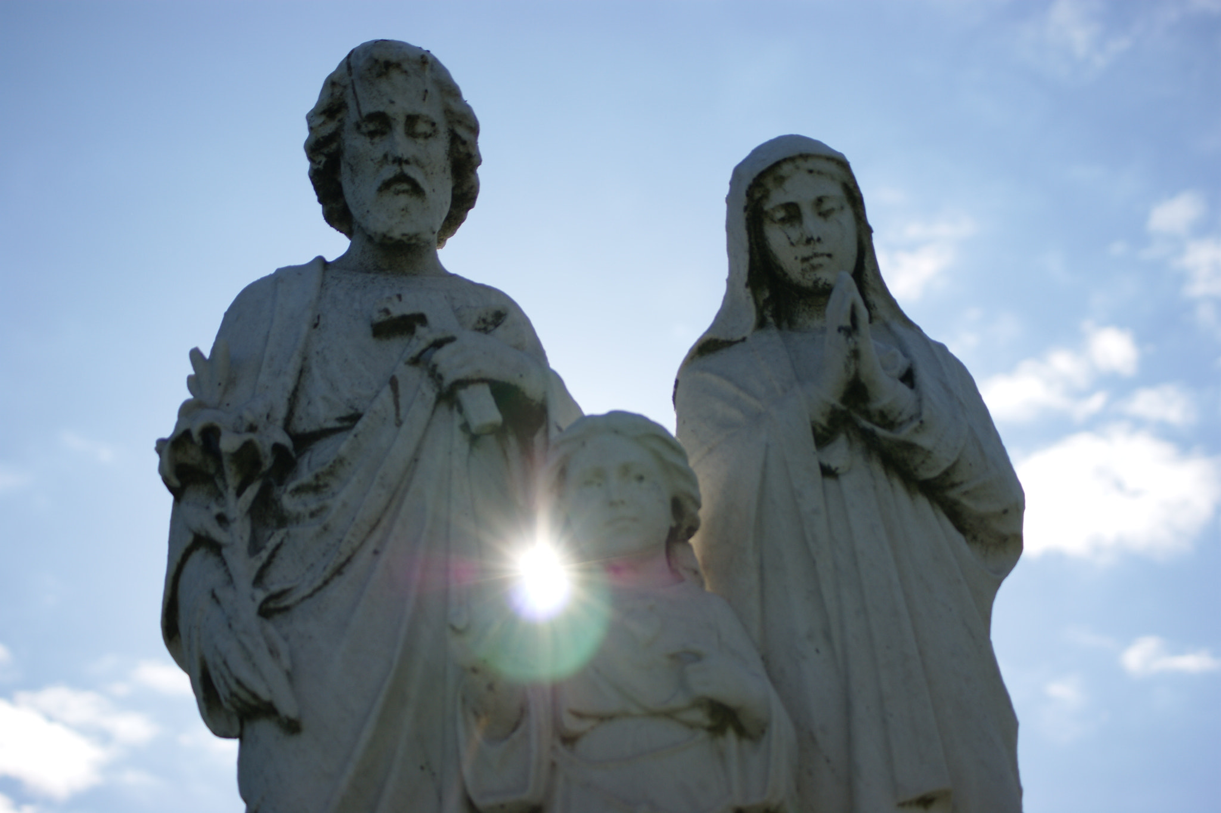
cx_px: 610
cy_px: 406
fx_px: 2796
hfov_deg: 24.6
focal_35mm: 82
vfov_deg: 16.5
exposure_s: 1/1600
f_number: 4.5
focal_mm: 55
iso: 100
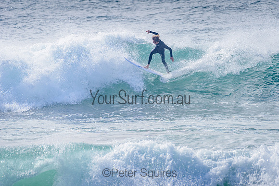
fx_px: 4745
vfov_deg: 2.2
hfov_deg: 3.4
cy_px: 73
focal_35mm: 612
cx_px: 171
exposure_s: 1/2000
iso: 110
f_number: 5.6
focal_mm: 500
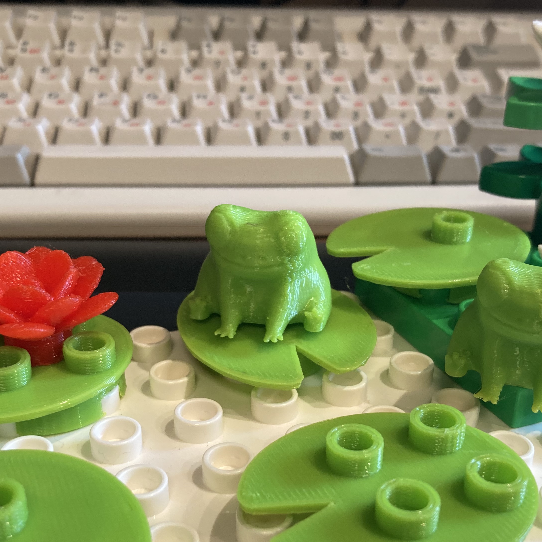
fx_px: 815
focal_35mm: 46
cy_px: 349
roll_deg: -2.5
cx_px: 279
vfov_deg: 36.5
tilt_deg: -29.4
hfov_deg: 36.8
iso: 80
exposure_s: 1/50
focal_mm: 3.99
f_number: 1.8
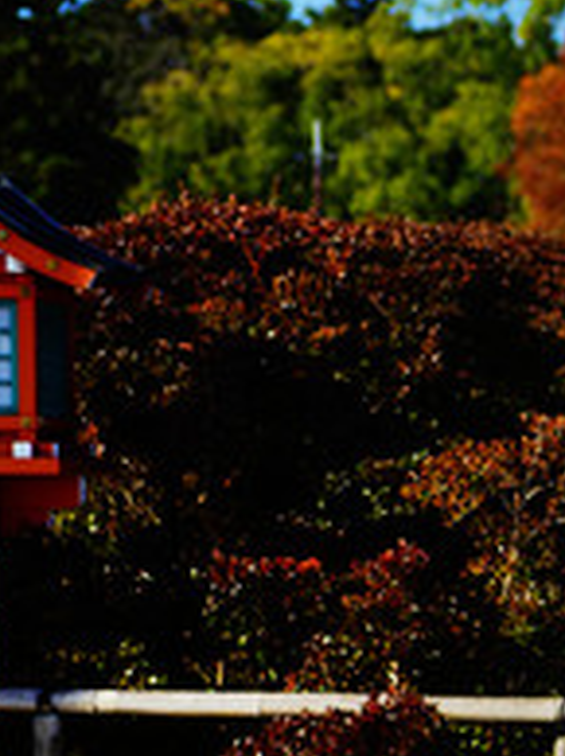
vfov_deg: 13.2
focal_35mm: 149
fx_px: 3250
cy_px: 664
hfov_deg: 9.5
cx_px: 962
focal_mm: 50
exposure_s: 1/2000
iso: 100
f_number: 2.8
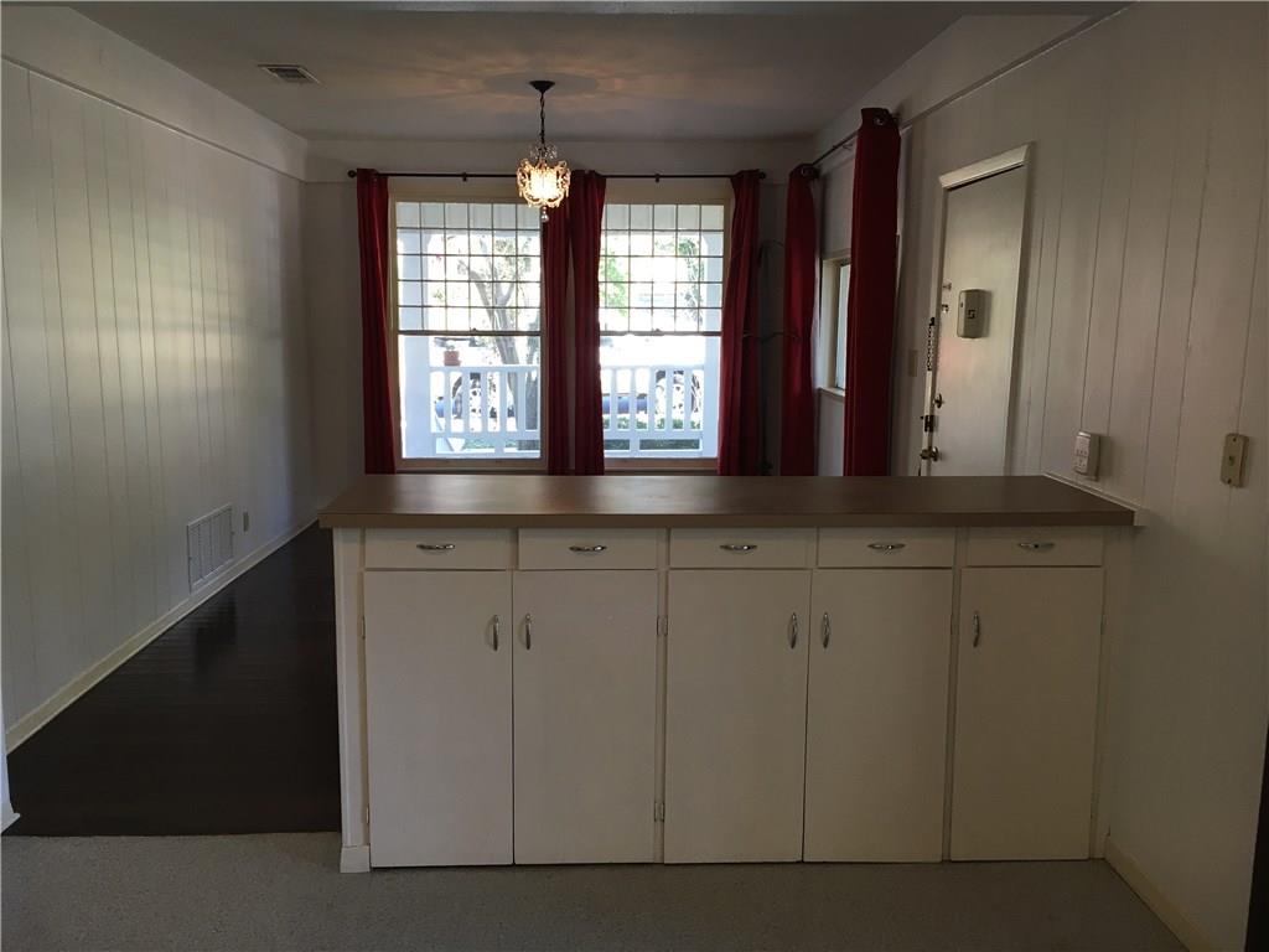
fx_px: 1063
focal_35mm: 29
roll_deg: -0.5
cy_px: 476
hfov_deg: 61.7
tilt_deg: -8.7
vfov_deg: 48.2
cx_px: 634
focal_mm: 4.15
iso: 32
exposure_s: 1/30
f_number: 2.2
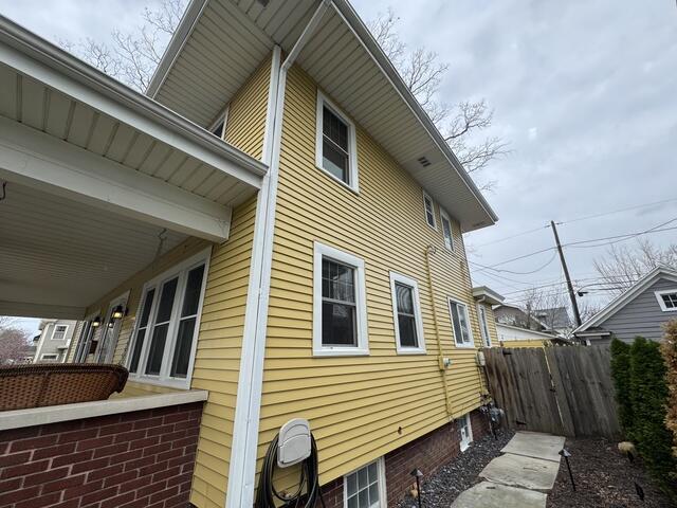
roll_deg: +0.7
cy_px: 254
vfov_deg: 85.7
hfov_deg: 102.1
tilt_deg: +20.2
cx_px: 338
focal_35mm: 14
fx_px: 274
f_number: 2.2
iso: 40
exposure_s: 1/812
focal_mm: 2.22
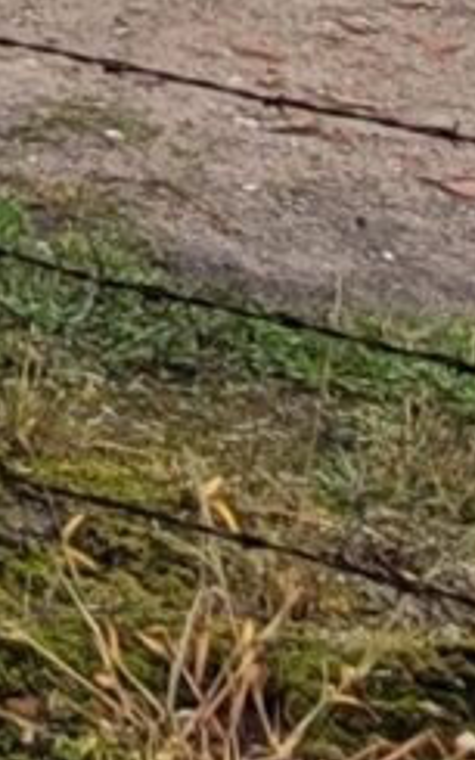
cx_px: -1124
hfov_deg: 7.5
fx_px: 2984
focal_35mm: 144
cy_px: -1470
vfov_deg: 10.5
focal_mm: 1.74
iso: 40
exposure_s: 1/179
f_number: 2.2
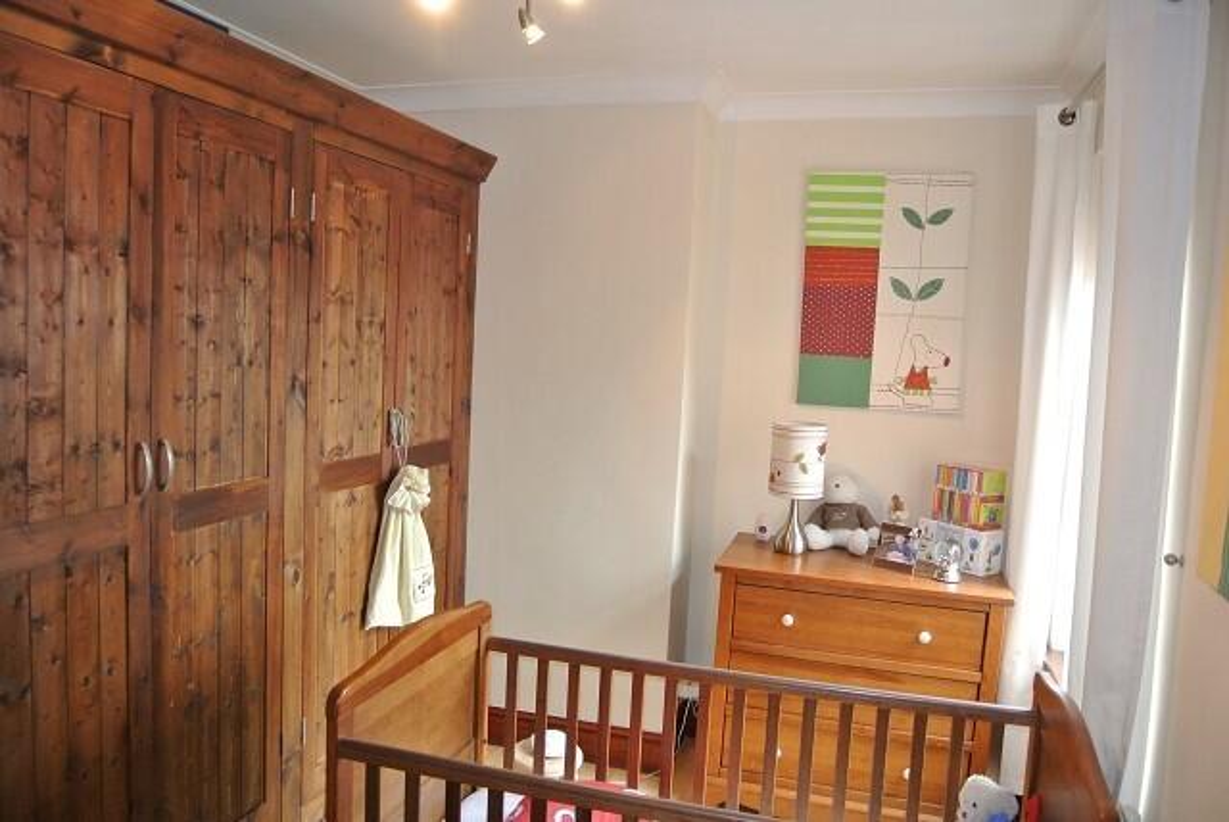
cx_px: 614
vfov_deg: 48.0
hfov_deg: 67.3
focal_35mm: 27
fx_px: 923
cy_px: 411
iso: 720
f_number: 3.5
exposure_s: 1/60
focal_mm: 10
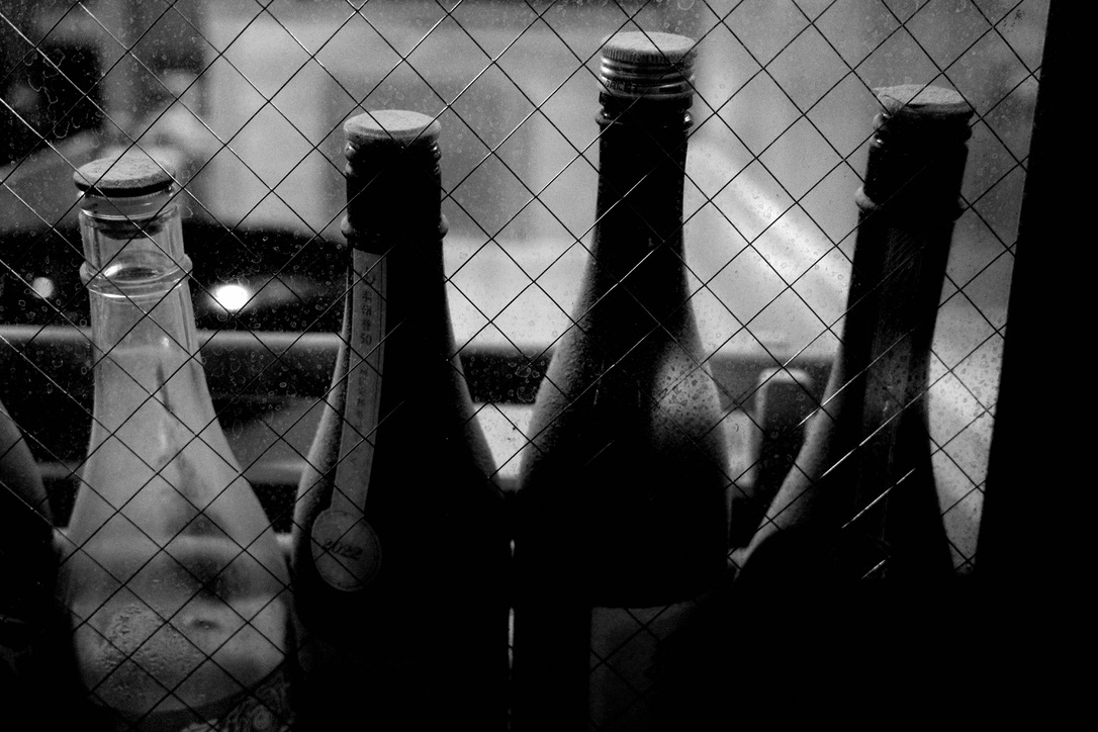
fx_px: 1220
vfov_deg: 33.4
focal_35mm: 40
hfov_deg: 48.5
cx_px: 549
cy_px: 366
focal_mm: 26
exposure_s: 1/40
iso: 2500
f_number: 2.8
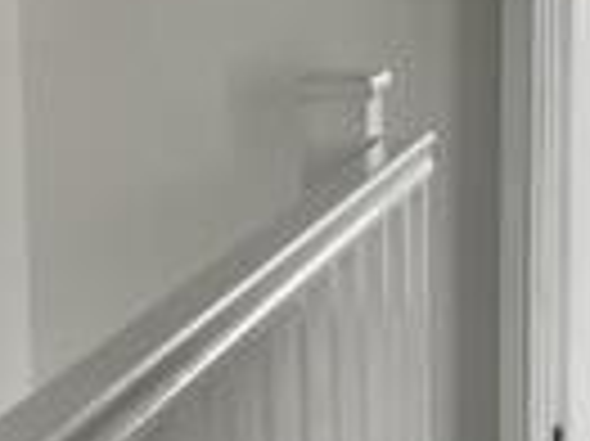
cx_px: 286
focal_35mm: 116
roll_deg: +0.5
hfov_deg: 17.0
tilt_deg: -10.7
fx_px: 1975
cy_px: 196
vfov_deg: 12.7
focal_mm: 5.7
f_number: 1.5
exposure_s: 1/121
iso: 100
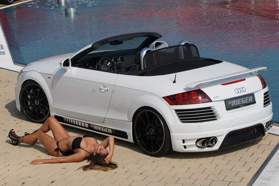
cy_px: 93
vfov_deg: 10.8
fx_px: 988
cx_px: 140
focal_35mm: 128
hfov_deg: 16.1
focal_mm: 85
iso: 400
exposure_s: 1/1600
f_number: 11
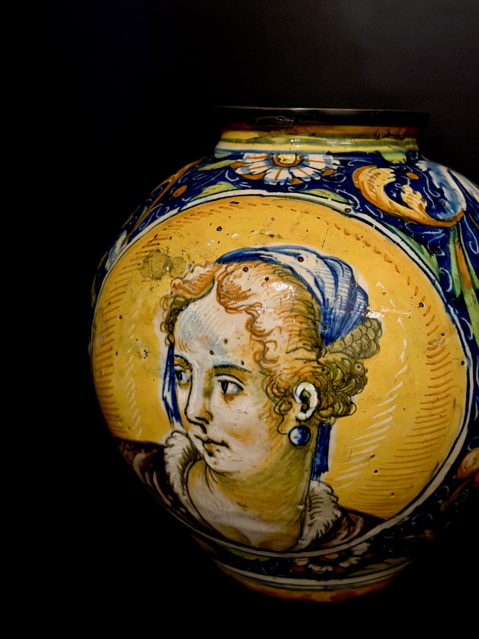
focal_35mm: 48
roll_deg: +0.8
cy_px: 320
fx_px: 886
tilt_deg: -12.3
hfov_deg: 30.3
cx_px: 240
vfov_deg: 39.7
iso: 640
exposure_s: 1/25
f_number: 1.78
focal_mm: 6.76
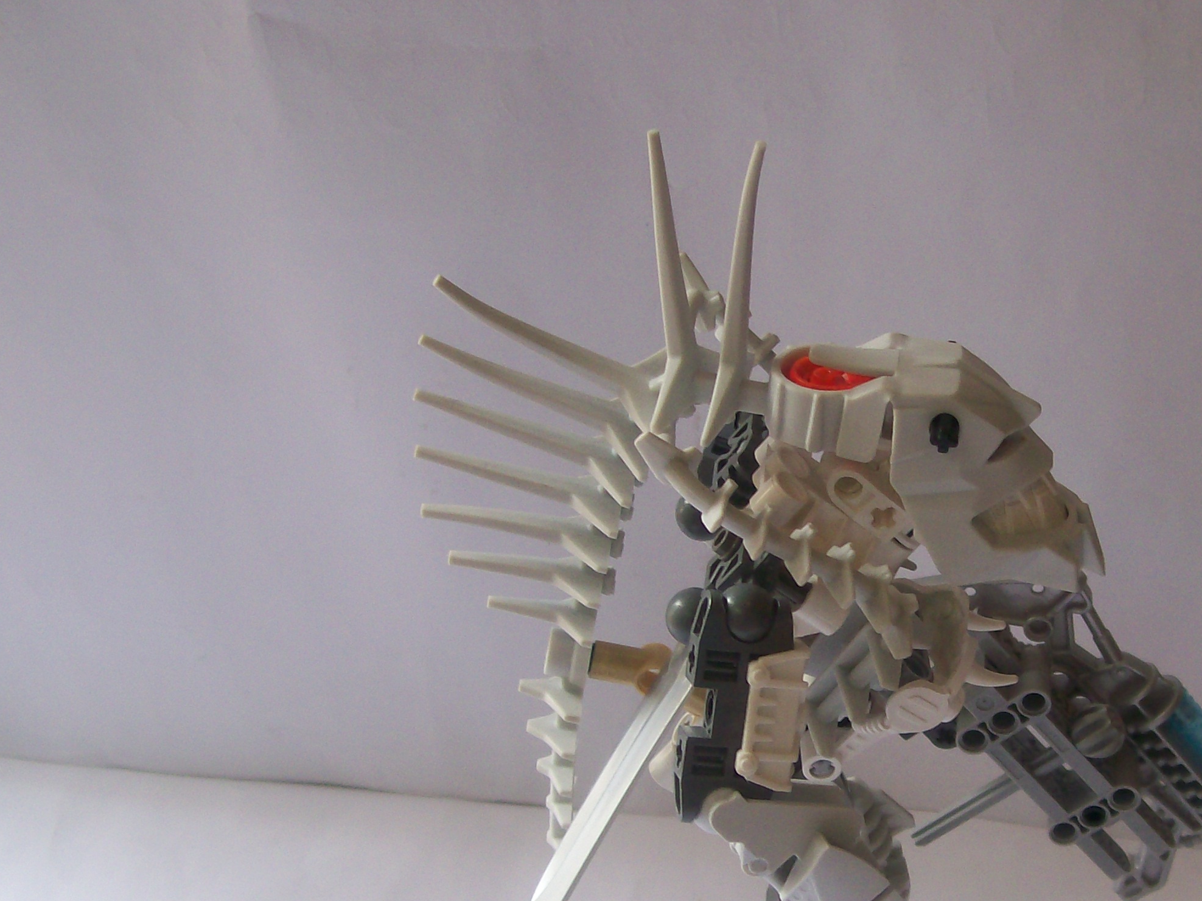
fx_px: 1944
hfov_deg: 33.9
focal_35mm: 56
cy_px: 632
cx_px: 838
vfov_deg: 25.9
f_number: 2.7
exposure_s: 1/81.3
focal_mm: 6
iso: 80
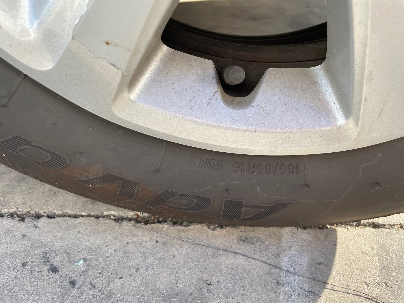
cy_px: 152
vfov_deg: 53.1
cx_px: 202
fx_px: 303
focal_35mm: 26
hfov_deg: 67.3
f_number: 1.6
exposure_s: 1/294
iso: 32
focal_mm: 4.2
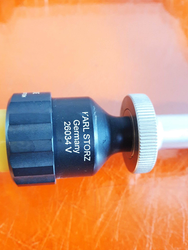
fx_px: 239
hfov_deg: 42.9
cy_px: 131
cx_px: 83
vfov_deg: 55.3
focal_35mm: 33
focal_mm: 4.3
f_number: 2.4
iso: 250
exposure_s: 1/20
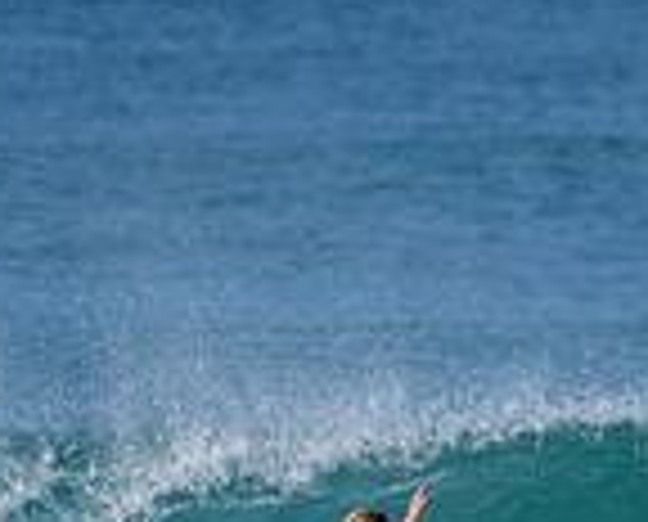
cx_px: 378
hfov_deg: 1.0
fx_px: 36249
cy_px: 700
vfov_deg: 0.8
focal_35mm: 1885
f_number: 5.6
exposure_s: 1/2000
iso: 160
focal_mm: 500
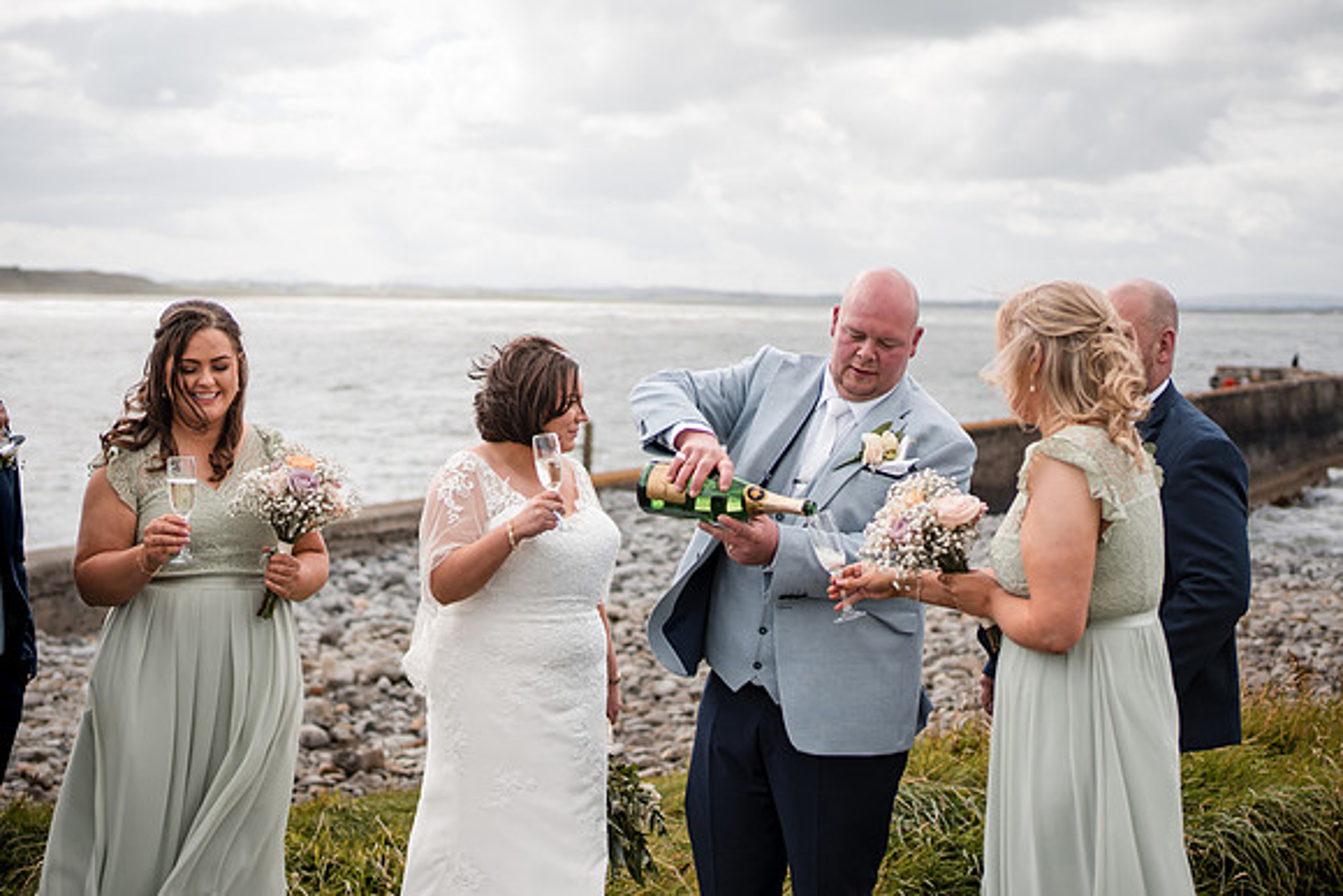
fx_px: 1940
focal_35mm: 52
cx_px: 672
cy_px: 448
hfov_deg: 38.2
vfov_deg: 26.0
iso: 100
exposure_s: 1/5000
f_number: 1.8
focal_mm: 35
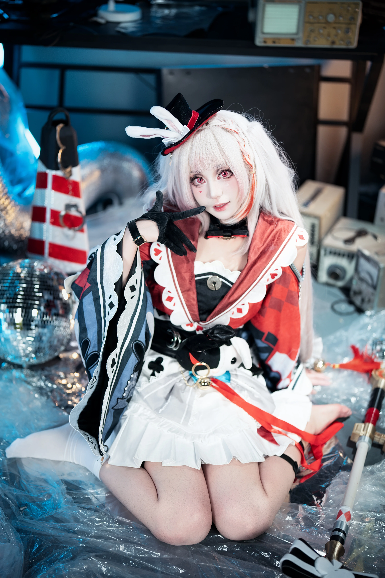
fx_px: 802
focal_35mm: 50
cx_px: 192
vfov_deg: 39.6
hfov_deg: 27.0
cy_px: 289
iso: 100
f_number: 1.4
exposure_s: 1/100
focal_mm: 50
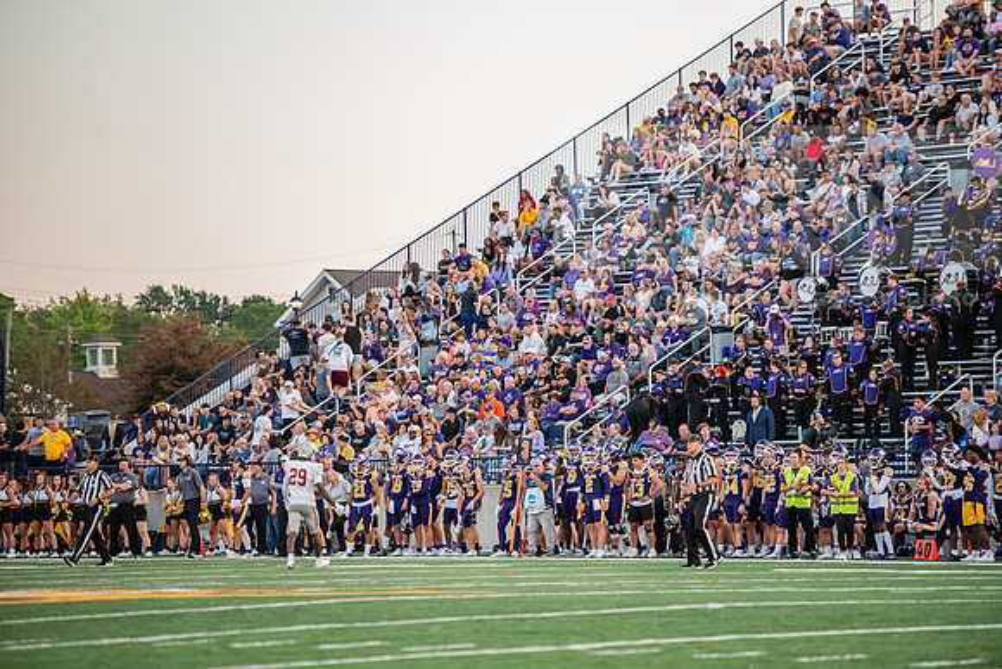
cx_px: 501
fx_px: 4733
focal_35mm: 170
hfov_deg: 12.1
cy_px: 334
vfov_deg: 8.1
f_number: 3.2
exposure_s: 1/1000
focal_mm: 170
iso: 2500
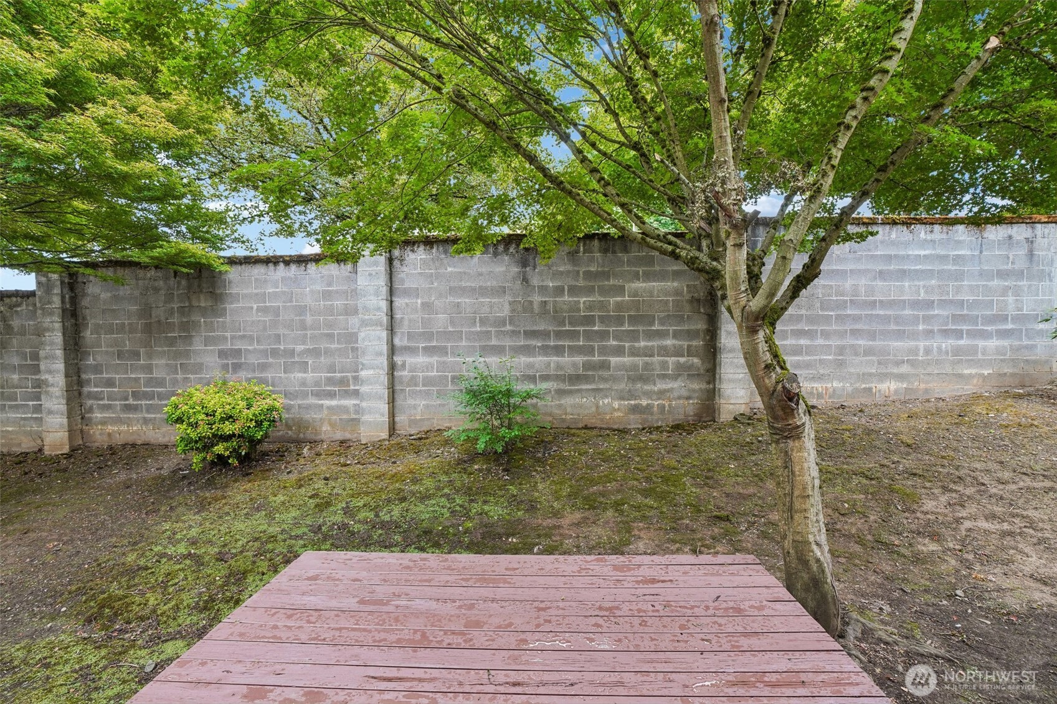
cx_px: 528
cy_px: 352
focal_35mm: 16
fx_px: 470
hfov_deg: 96.7
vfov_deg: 73.7
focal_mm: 16
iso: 400
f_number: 8
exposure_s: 1/30
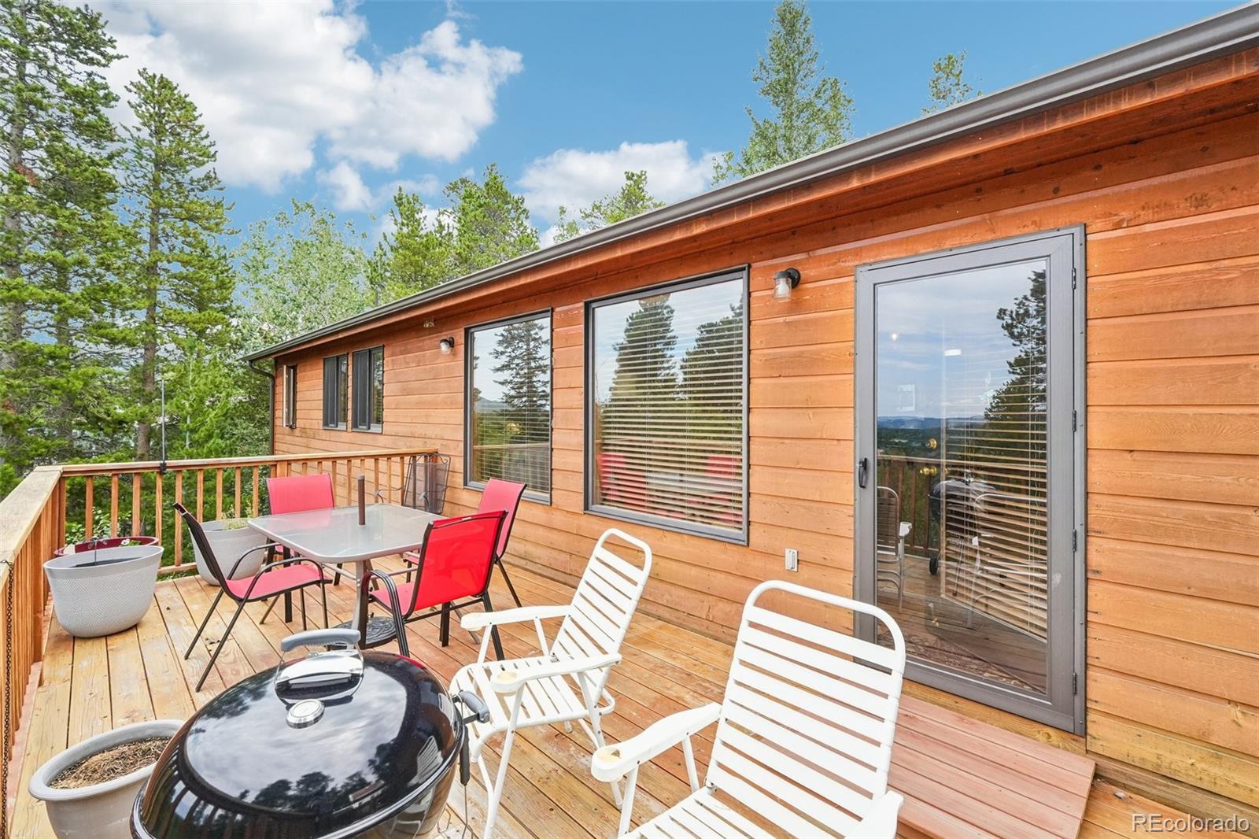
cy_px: 420
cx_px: 630
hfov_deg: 100.4
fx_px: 524
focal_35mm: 15
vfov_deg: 77.3
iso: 800
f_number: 8
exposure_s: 1/400
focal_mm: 10
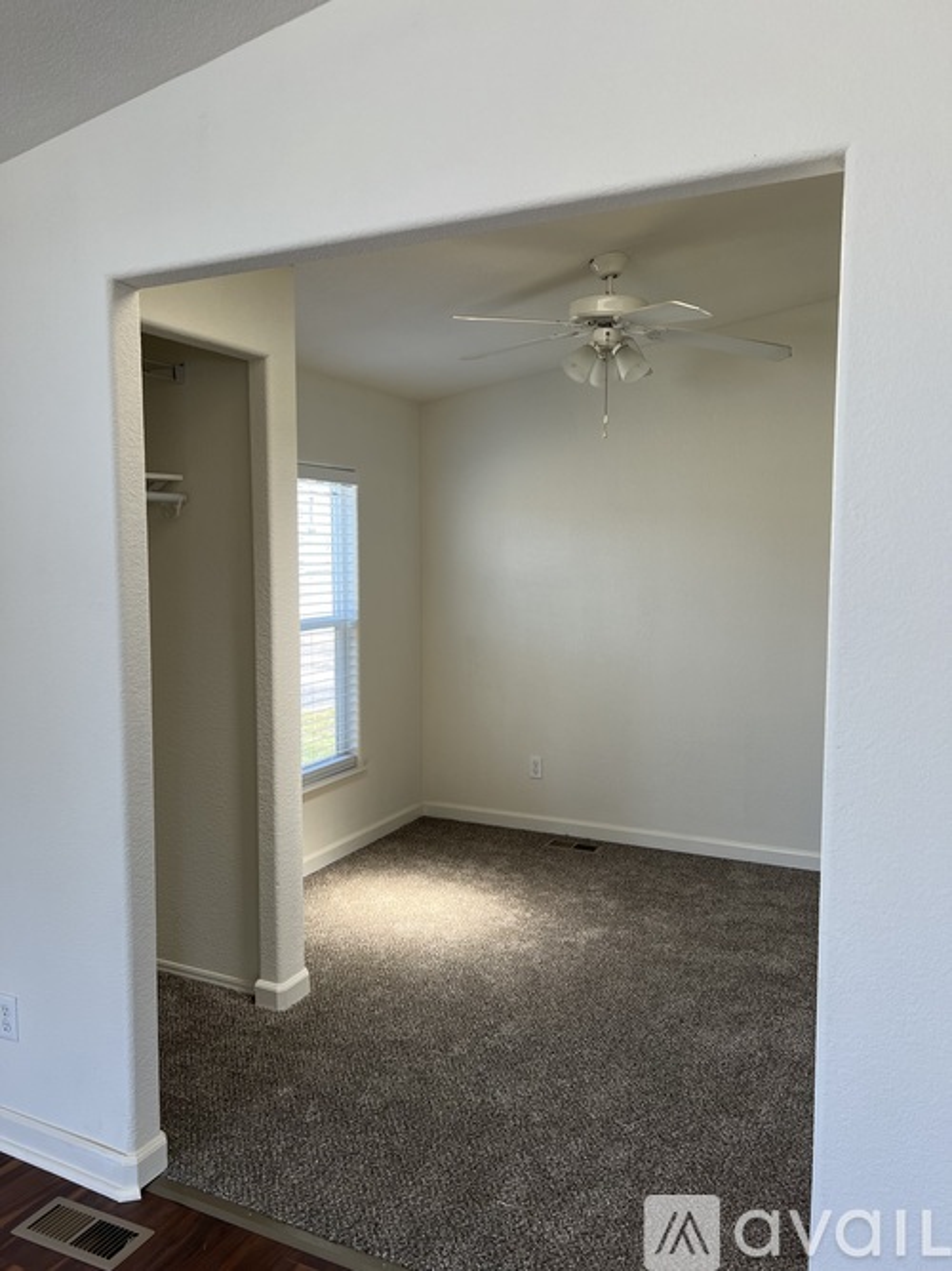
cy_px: 636
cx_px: 476
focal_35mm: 26
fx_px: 954
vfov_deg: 67.3
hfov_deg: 53.0
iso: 40
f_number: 1.5
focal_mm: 5.7
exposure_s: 1/121
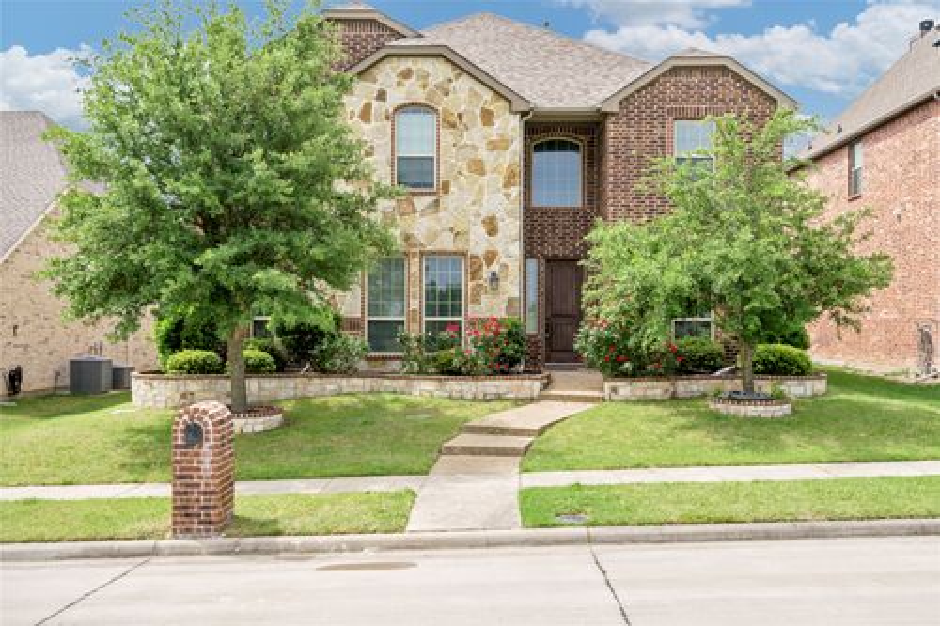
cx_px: 470
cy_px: 313
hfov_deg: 58.7
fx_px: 835
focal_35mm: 32
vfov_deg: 41.1
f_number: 6.3
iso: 100
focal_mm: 32
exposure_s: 1/250
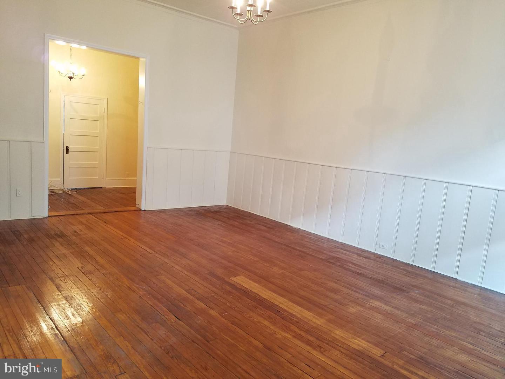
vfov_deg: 53.1
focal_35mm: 26
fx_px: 379
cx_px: 252
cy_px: 190
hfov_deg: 67.3
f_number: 1.7
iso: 160
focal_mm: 4.2
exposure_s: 1/24
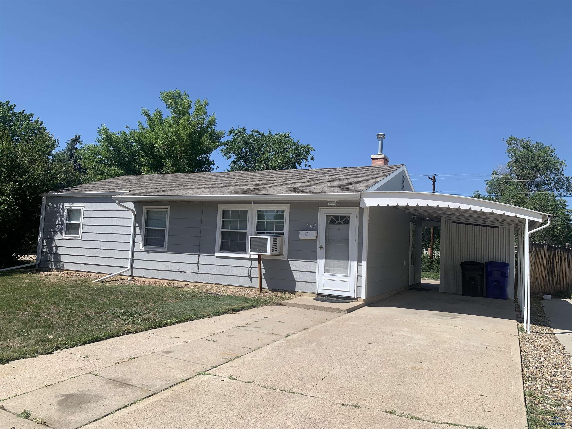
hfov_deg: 67.3
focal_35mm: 26
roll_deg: -2.2
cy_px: 214
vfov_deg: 53.1
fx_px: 430
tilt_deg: +4.5
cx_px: 286
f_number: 1.8
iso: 25
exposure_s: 1/2681
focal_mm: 4.25
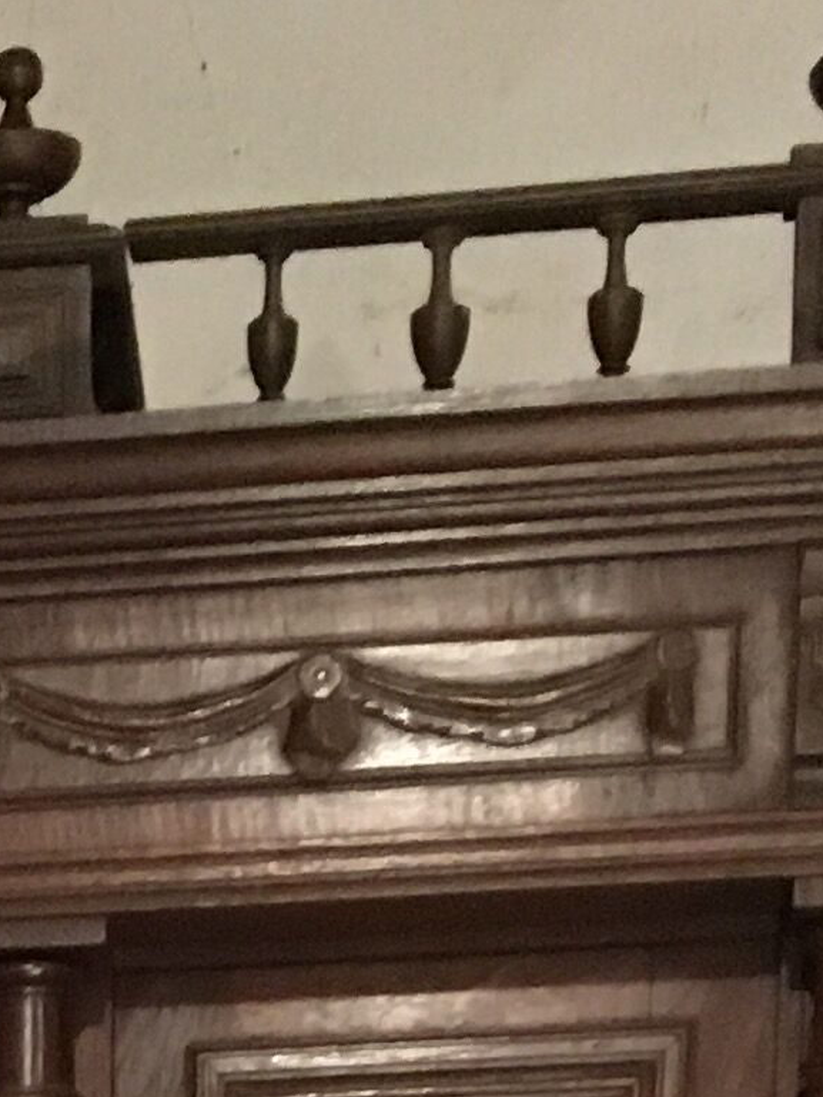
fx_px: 4817
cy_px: 2757
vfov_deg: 10.8
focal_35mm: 152
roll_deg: -1.0
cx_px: -552
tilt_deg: -8.2
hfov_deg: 9.4
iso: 200
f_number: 2.2
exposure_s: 1/17
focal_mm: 4.15
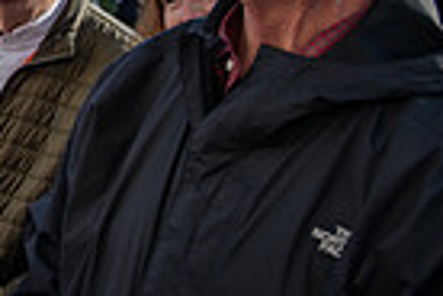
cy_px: -24
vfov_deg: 12.4
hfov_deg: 15.5
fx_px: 1341
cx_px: -401
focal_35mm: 109
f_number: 3.5
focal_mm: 26
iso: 80
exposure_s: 1/640
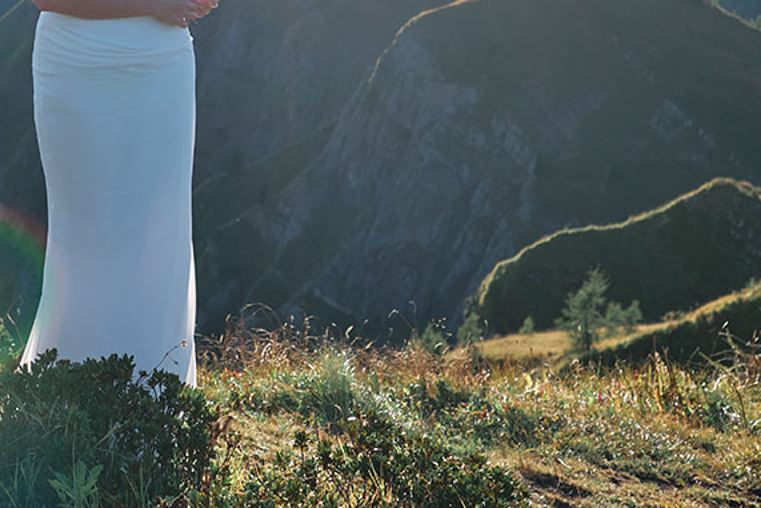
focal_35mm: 98
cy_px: -135
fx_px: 2072
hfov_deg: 20.4
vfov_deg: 13.5
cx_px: 96
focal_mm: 23
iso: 125
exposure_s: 1/2000
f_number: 2.8
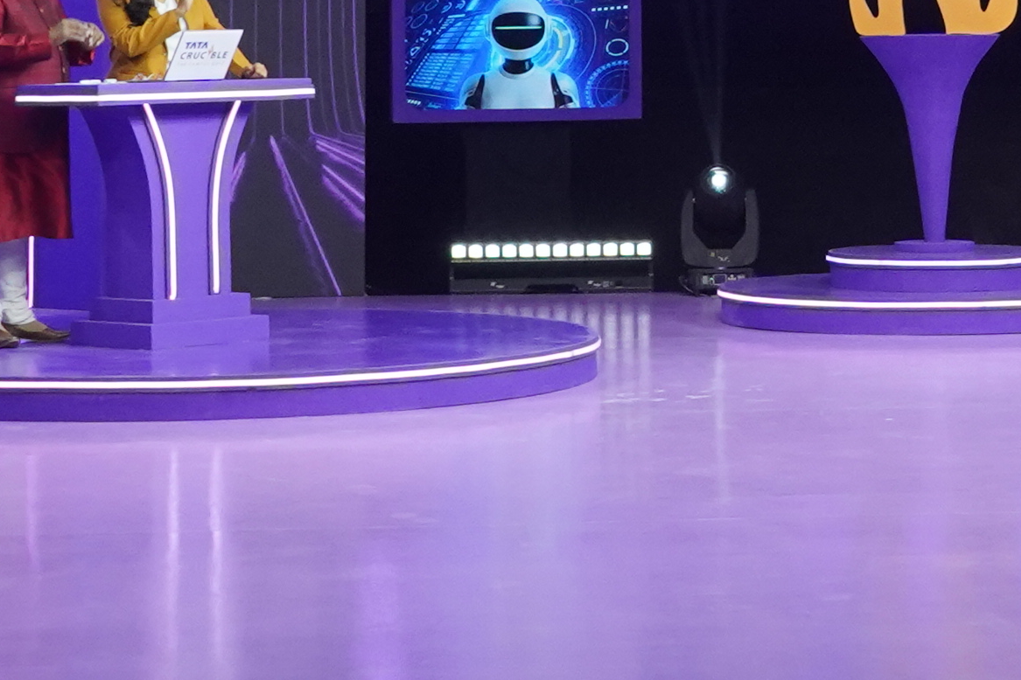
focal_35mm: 144
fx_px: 4084
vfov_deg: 9.4
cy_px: -155
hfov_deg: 14.1
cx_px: 876
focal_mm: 28
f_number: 11
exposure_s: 1/50
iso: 2500
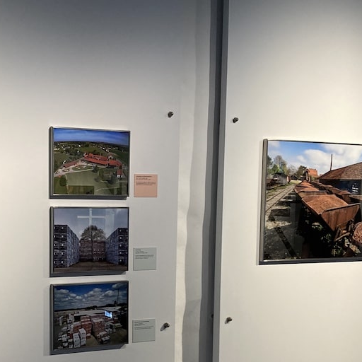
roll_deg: -0.1
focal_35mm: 58
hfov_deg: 29.2
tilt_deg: -6.3
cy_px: 267
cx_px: 98
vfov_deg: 29.1
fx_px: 686
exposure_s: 1/100
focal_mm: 3.99
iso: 80
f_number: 1.8
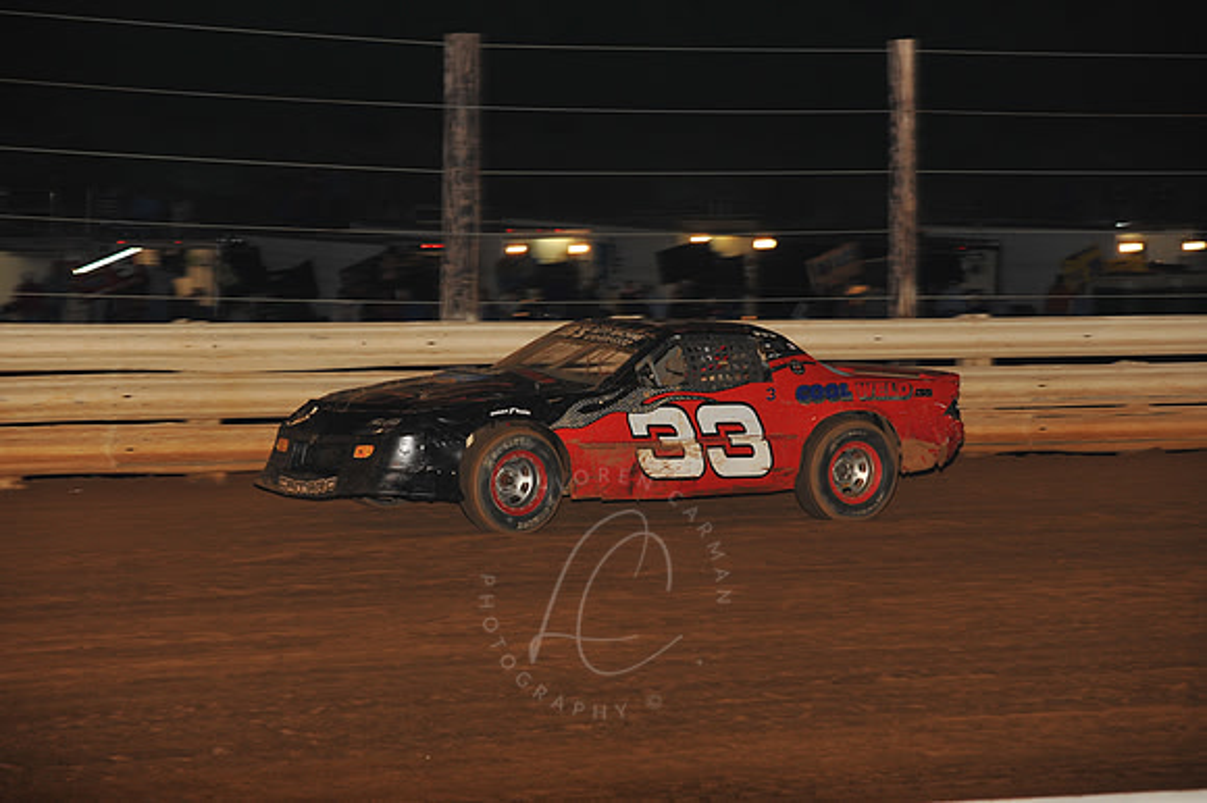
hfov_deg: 14.2
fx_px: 4859
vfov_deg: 9.5
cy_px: 402
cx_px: 604
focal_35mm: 145
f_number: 6.3
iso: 1000
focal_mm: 145
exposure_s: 1/320
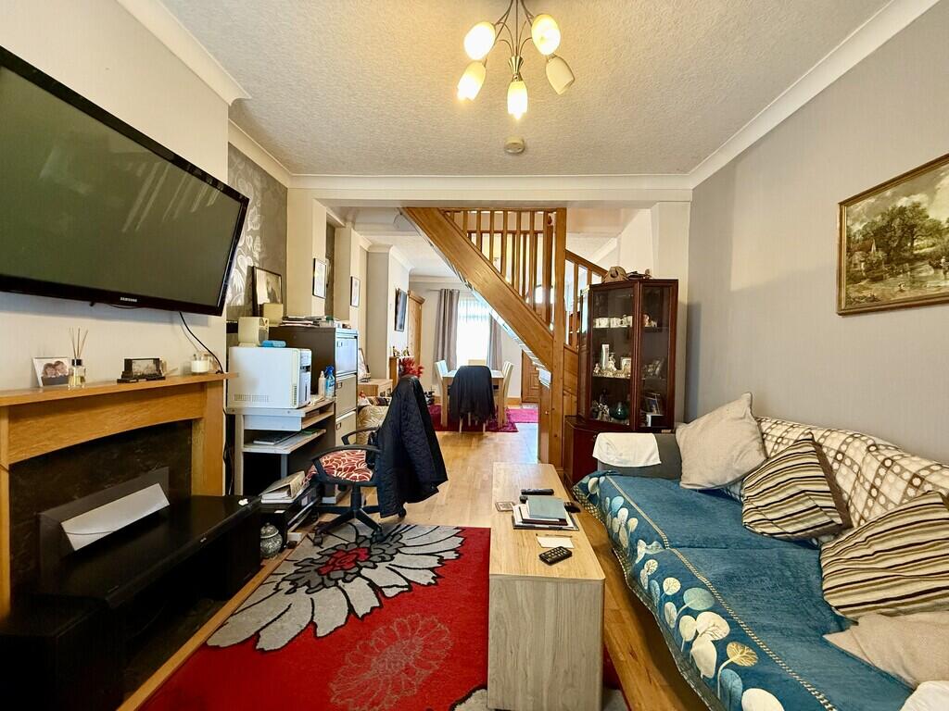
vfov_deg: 85.7
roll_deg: -1.4
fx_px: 384
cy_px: 356
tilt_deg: -1.2
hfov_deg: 102.1
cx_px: 474
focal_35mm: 14
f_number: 2.2
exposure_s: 1/50
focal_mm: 2.22
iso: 640
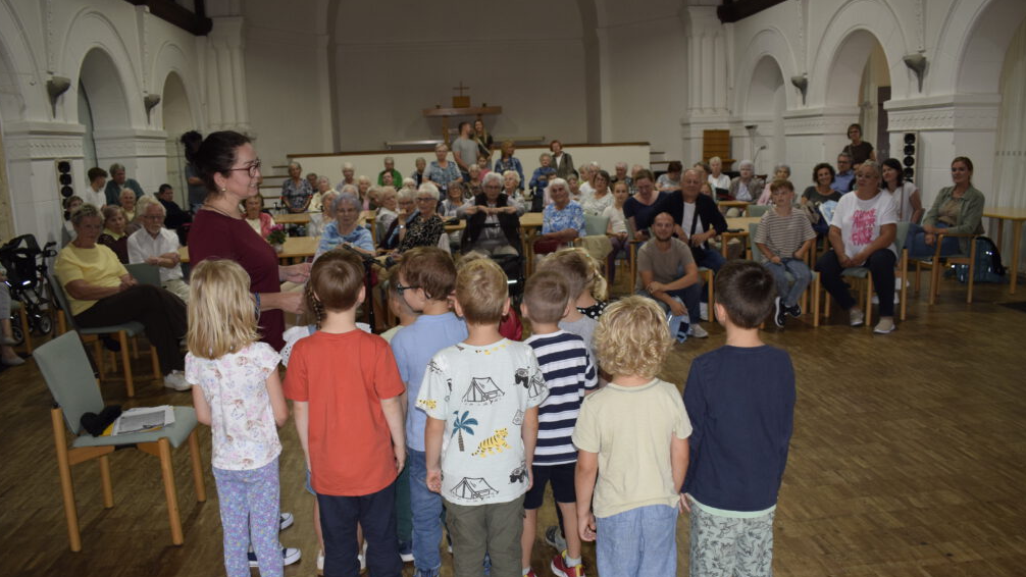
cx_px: 508
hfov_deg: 61.0
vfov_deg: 36.6
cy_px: 344
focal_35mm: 32
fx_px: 871
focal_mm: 20
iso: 800
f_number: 4
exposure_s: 1/60
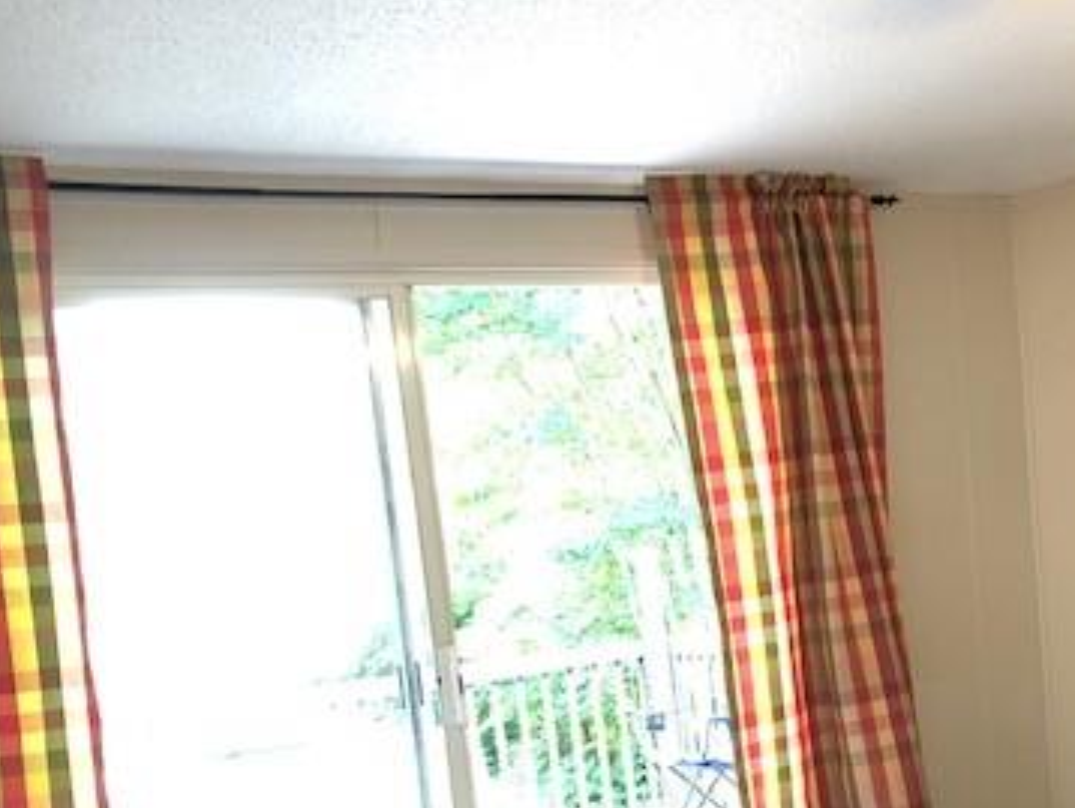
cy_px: 670
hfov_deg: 36.7
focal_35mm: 50
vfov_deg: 28.4
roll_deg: +5.3
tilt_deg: -5.6
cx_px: 874
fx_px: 1554
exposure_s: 1/15
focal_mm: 4
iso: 64
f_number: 1.8
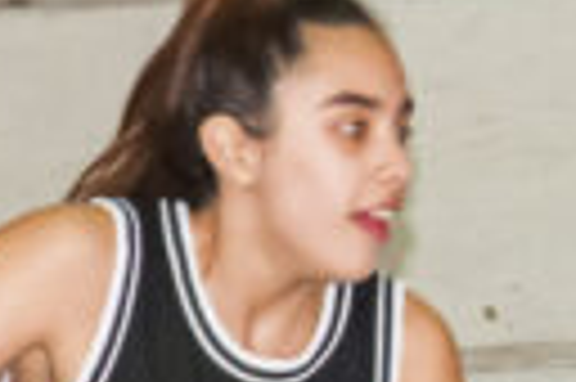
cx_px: 846
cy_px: 822
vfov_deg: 2.8
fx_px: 7638
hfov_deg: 4.3
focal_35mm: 478
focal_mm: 62
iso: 3200
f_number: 8
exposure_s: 1/250
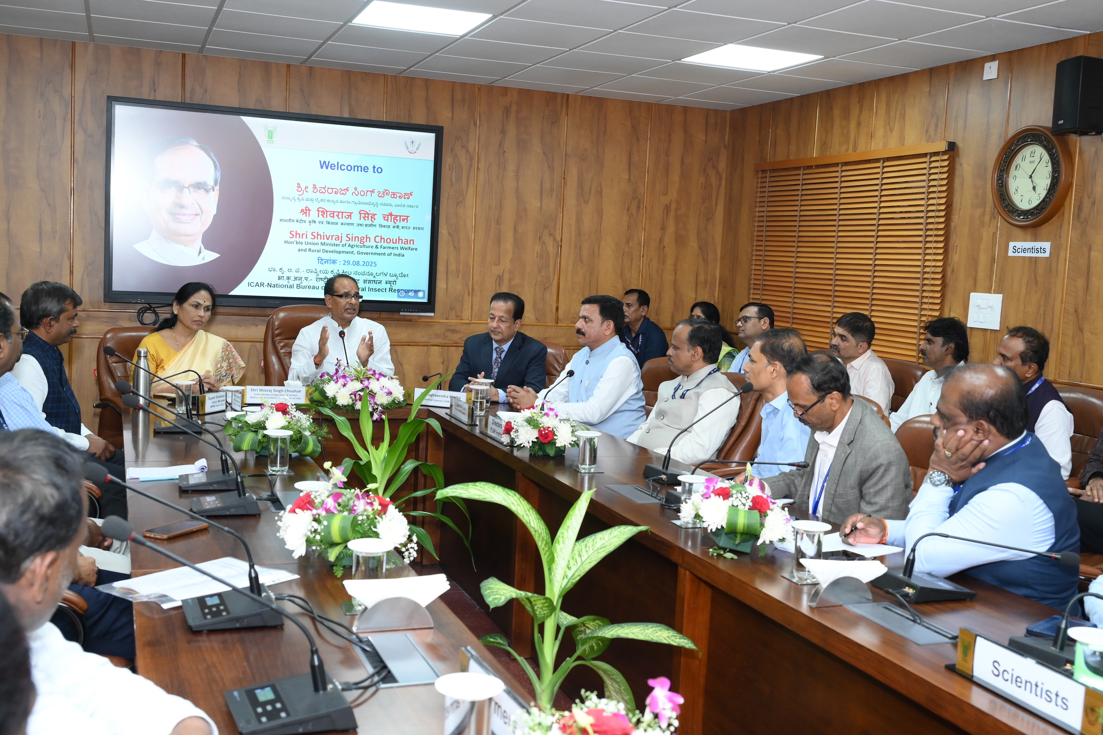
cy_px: 368
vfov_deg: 35.9
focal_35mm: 37
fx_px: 1133
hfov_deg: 51.9
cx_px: 552
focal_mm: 37
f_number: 6.3
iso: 2500
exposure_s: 1/125
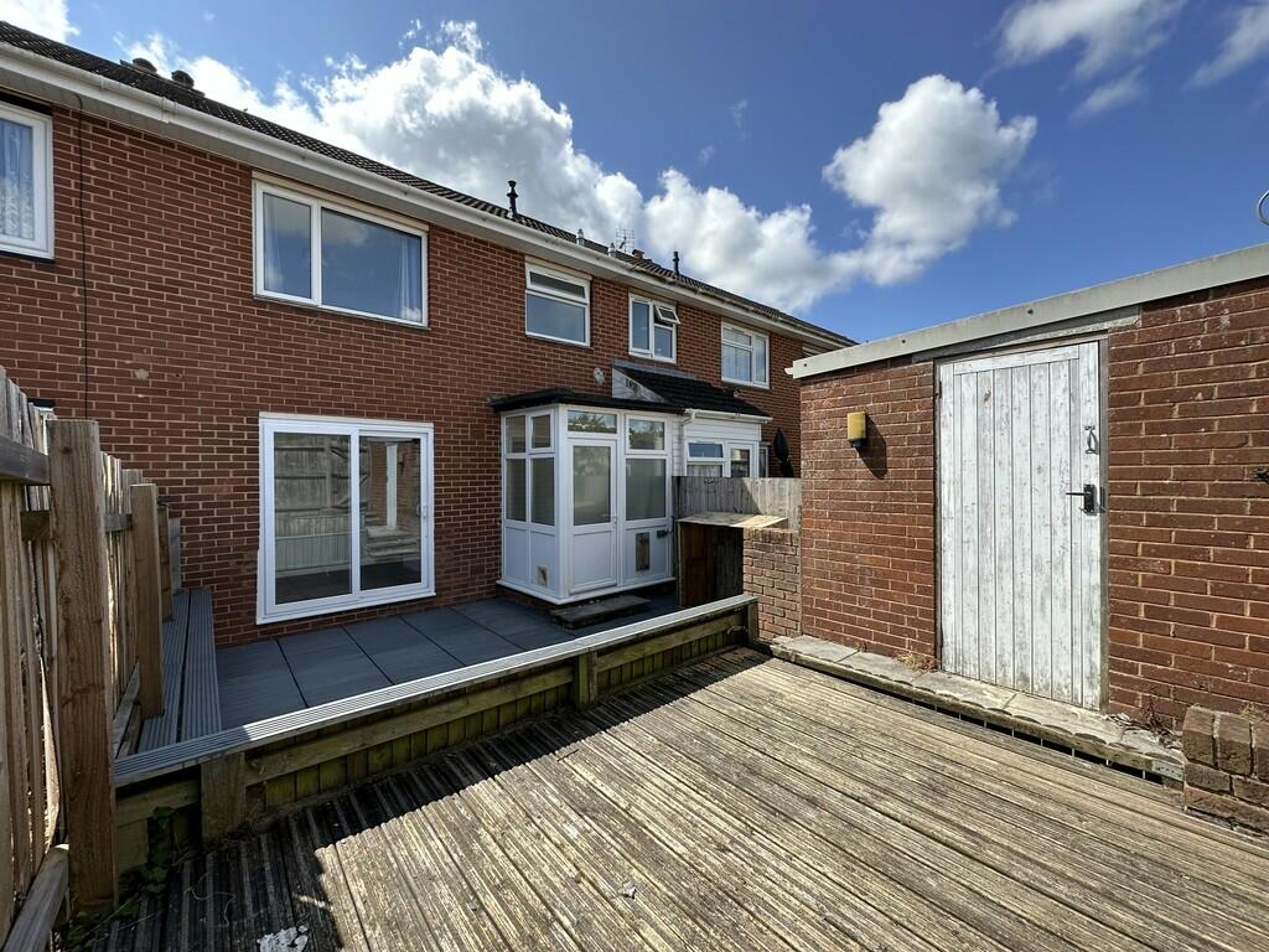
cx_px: 634
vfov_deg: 85.7
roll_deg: +0.2
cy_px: 476
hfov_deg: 102.1
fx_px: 513
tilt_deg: -0.8
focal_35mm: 14
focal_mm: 2.22
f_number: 2.2
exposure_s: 1/932
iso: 40
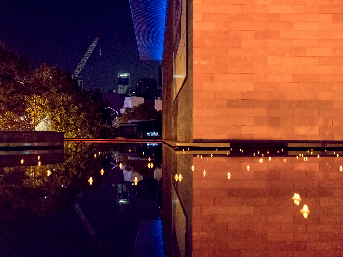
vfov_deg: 37.7
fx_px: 377
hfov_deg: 48.9
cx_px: 155
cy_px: 128
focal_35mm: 38
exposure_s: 1/60
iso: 51200
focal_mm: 35
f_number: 2.8
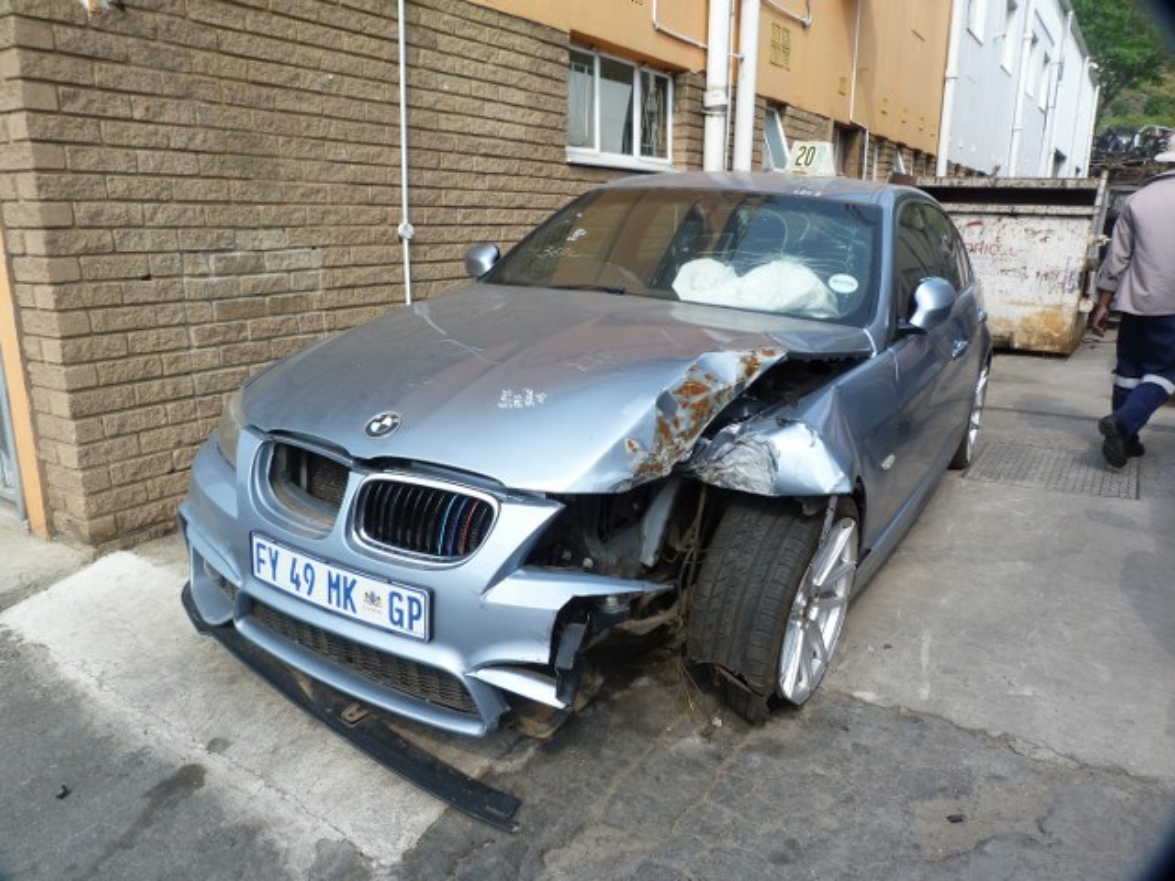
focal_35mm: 25
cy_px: 440
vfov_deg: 54.9
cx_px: 588
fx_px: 849
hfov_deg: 69.4
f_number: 4.5
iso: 80
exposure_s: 1/250
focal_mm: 4.5
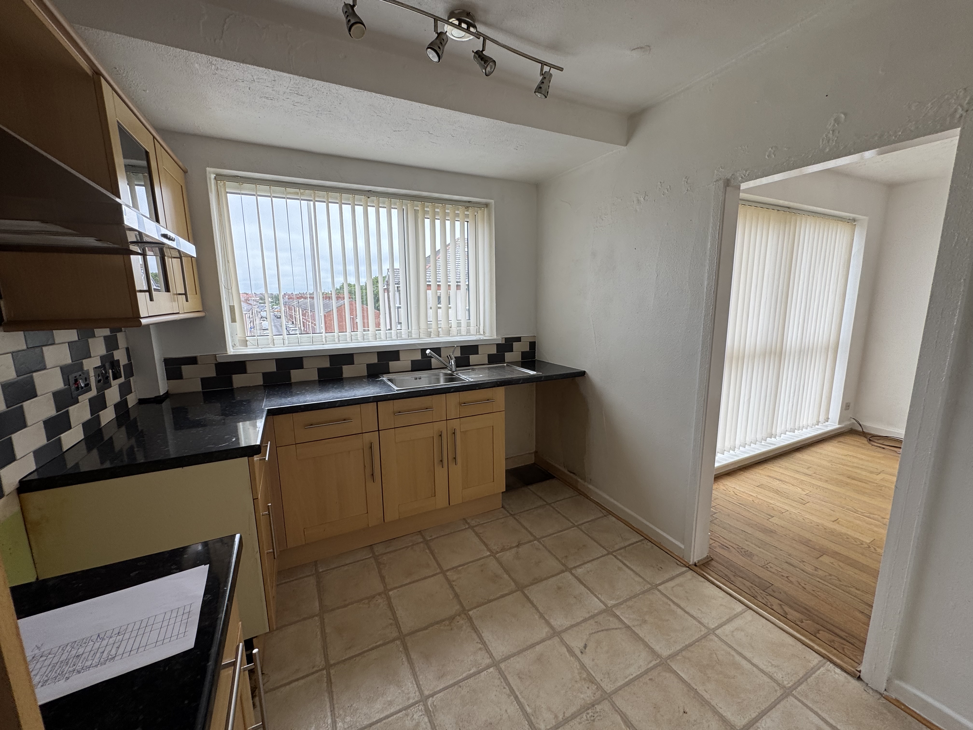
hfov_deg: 102.1
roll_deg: +1.3
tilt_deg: -8.5
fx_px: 394
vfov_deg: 85.7
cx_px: 486
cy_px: 365
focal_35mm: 14
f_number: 2.2
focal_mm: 2.22
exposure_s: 1/190
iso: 40
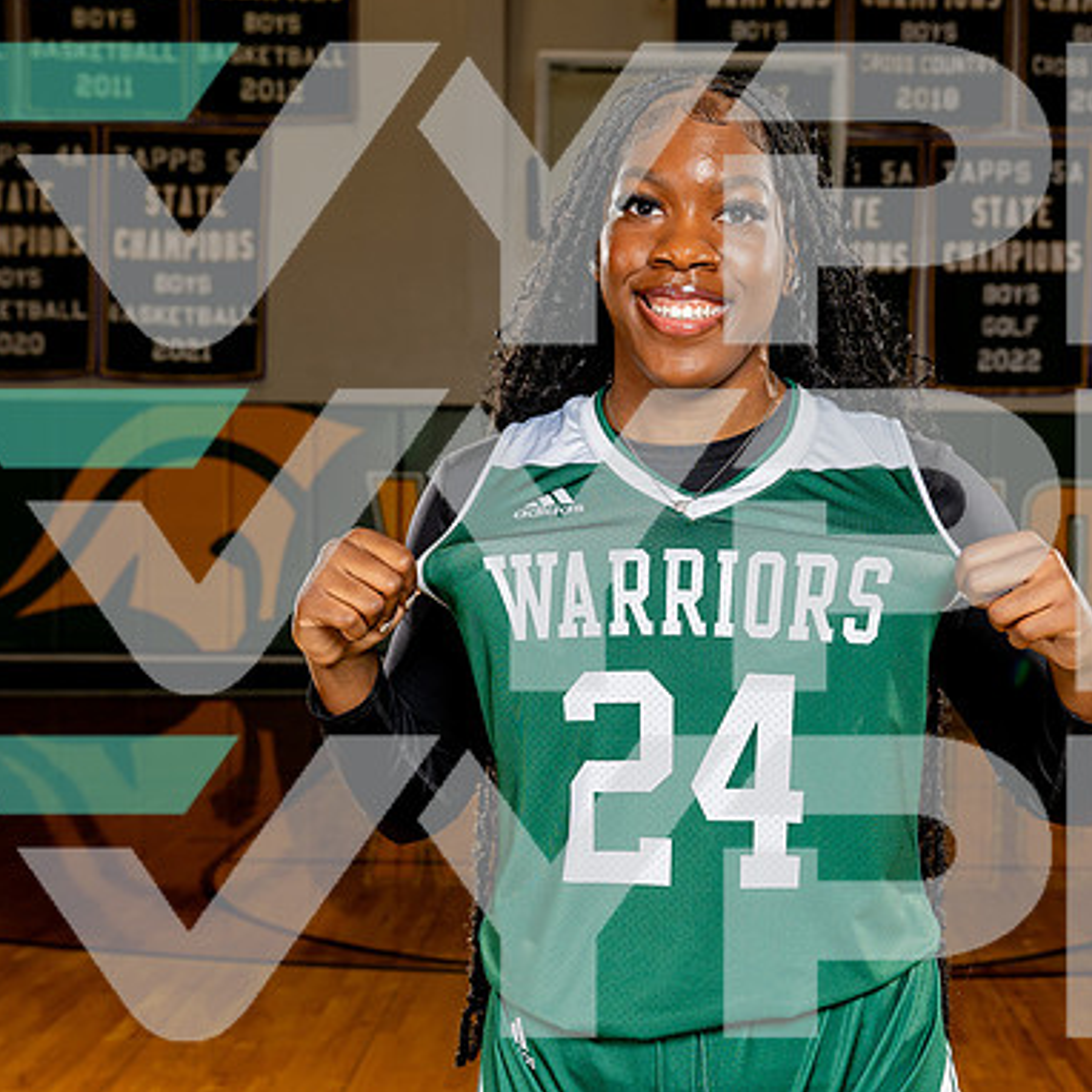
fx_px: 2106
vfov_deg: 29.1
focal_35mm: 59
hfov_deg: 29.0
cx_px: 670
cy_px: 536
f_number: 5.6
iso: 200
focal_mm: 41
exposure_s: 1/250
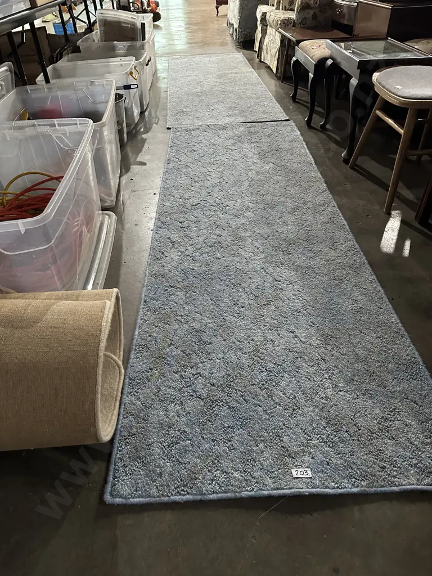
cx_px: 216
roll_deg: +2.4
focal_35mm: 24
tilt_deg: -39.9
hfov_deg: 56.8
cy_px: 288
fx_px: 399
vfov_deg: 71.6
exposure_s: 1/33
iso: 640
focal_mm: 6.86
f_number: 1.78
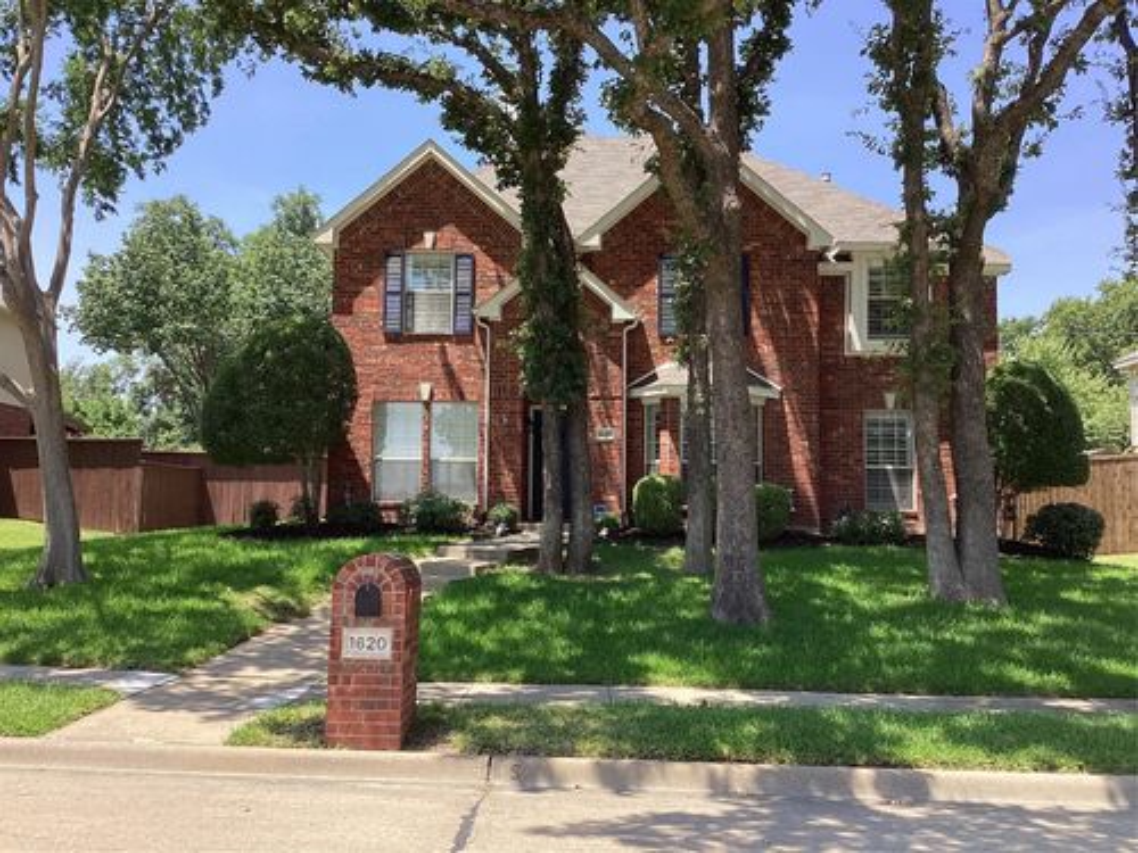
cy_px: 426
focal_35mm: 31
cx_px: 569
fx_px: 1019
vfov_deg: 45.4
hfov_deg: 58.4
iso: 25
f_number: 2.4
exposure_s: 1/388
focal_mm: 3.3
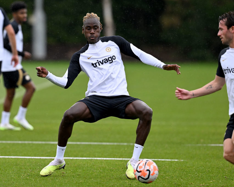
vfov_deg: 3.4
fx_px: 3129
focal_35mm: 452
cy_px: 94
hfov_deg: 4.3
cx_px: 97
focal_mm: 400
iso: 800
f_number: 4
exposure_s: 1/2000
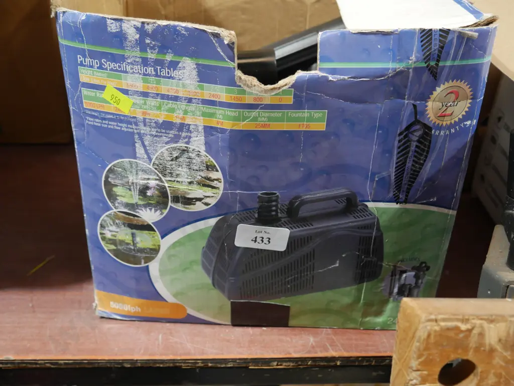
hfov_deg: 51.3
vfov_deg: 39.7
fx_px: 535
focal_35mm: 36
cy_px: 193
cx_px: 257
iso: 1000
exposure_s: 1/60
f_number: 4
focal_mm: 18
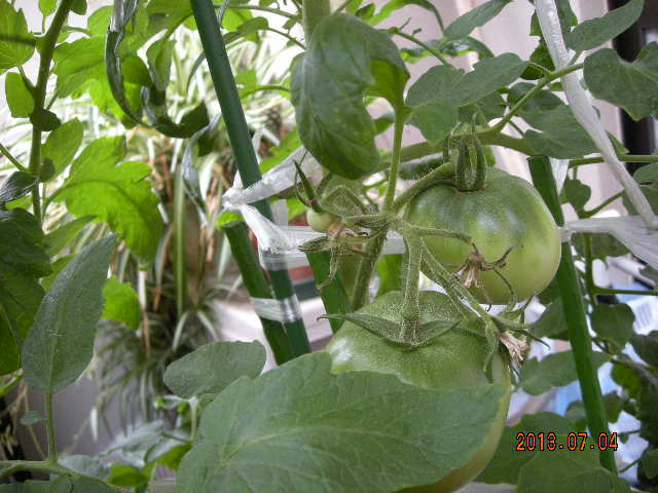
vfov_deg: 40.7
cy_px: 246
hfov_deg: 52.6
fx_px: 665
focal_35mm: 35
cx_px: 329
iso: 189
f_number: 2.8
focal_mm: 5.7
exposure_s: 1/60
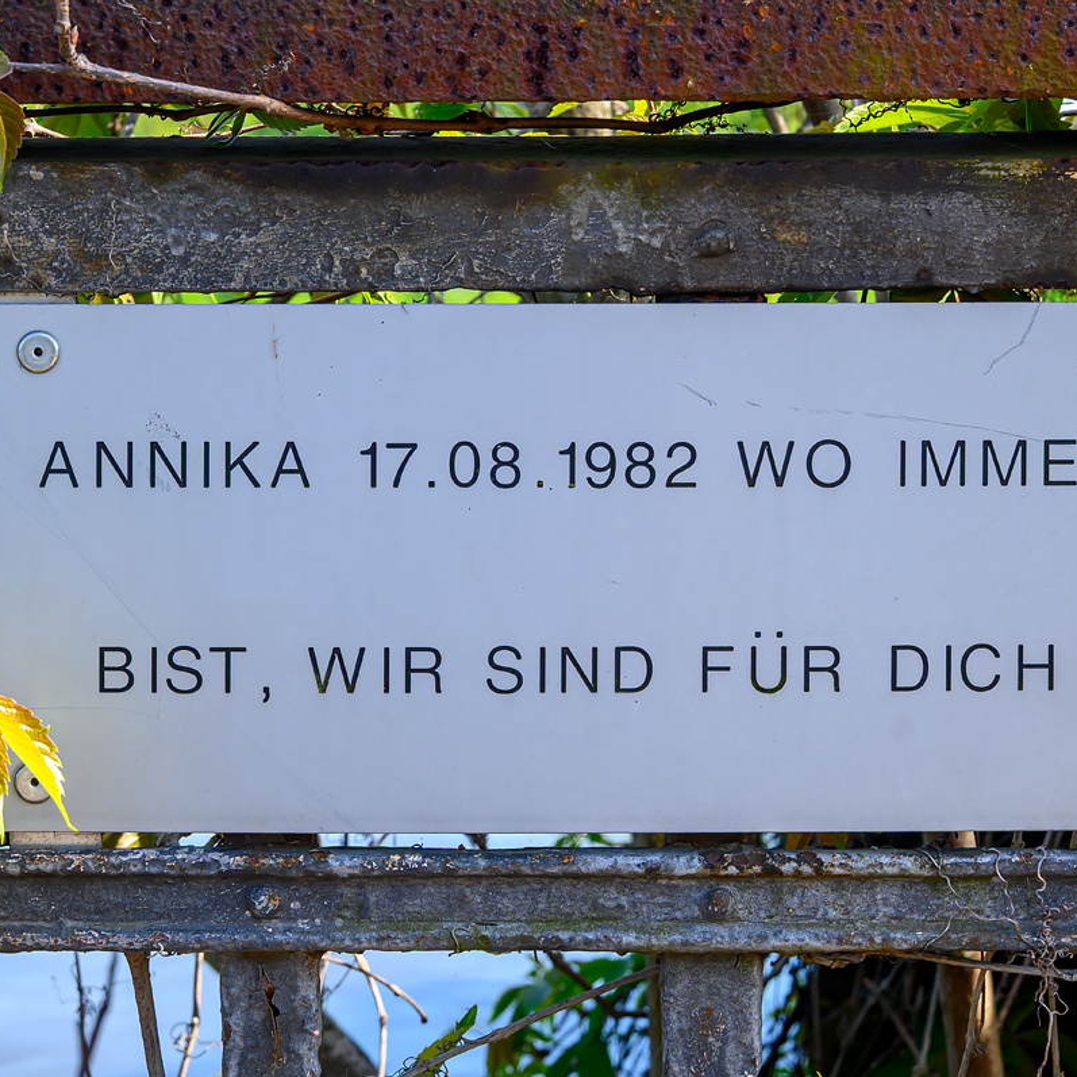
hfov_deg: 18.1
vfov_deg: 18.1
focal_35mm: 96
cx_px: 643
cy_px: 539
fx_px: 3379
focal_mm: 50
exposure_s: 1/125
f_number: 8
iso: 200
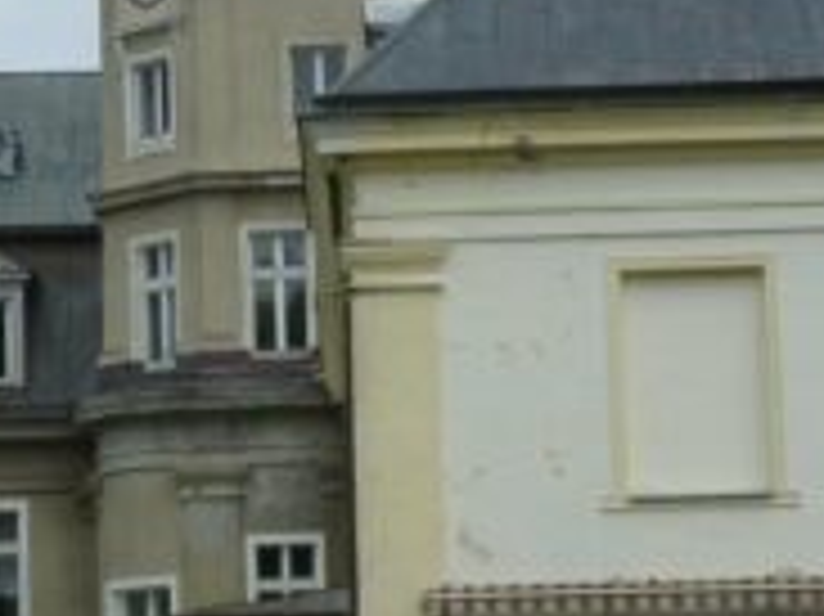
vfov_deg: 9.6
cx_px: 230
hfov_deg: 12.8
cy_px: 216
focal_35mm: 154
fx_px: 3663
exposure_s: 1/320
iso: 125
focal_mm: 6.5
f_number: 5.6
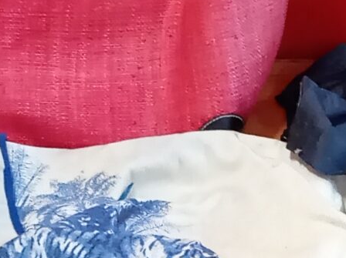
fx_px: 1428
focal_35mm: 143
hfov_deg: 13.8
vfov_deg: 10.3
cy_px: 17
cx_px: 257
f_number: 1.8
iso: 1078
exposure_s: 1/20
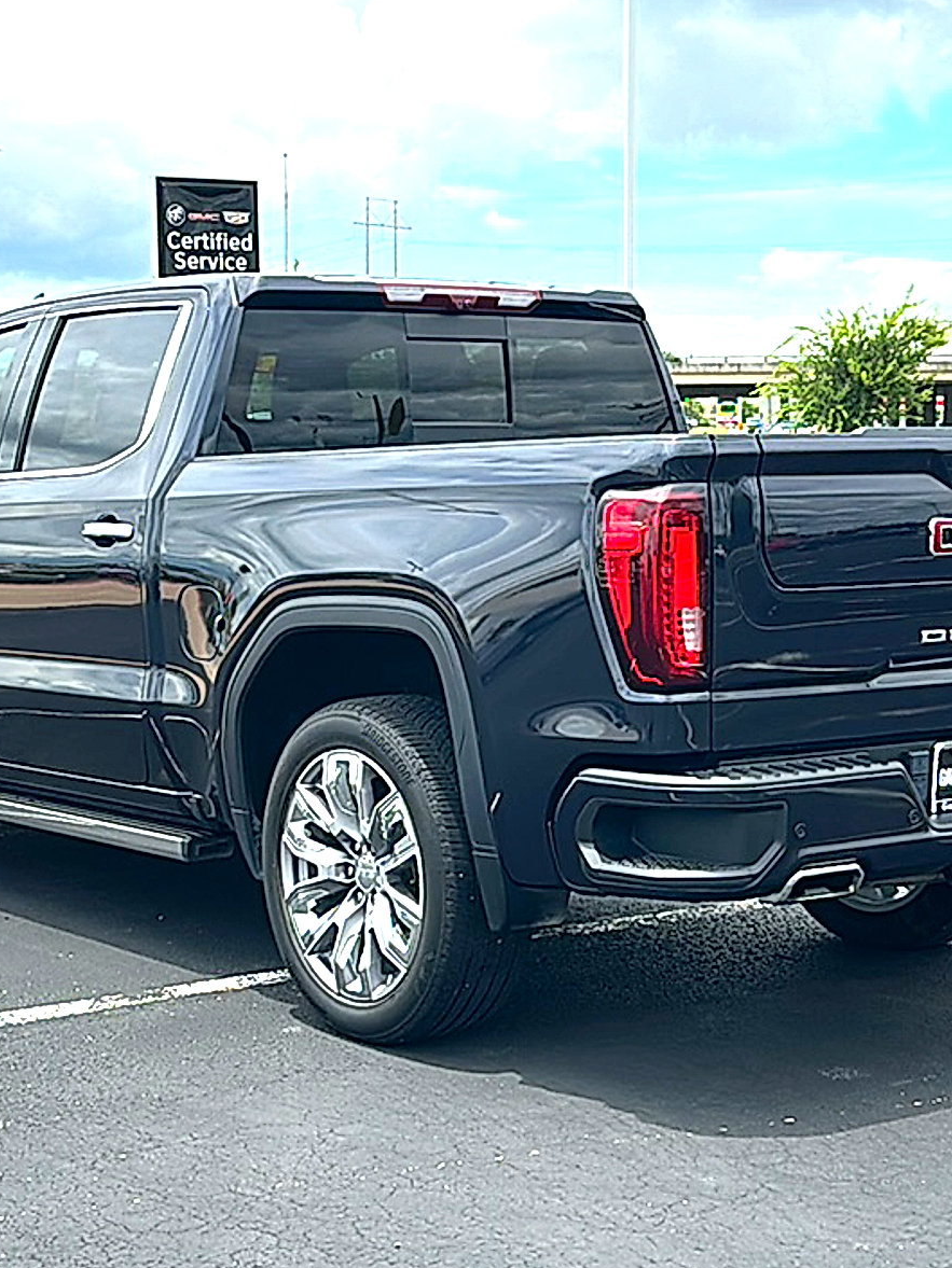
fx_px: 1943
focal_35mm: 53
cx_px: 469
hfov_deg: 27.5
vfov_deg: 36.2
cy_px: 635
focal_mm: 6.86
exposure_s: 1/2899
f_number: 1.78
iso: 80
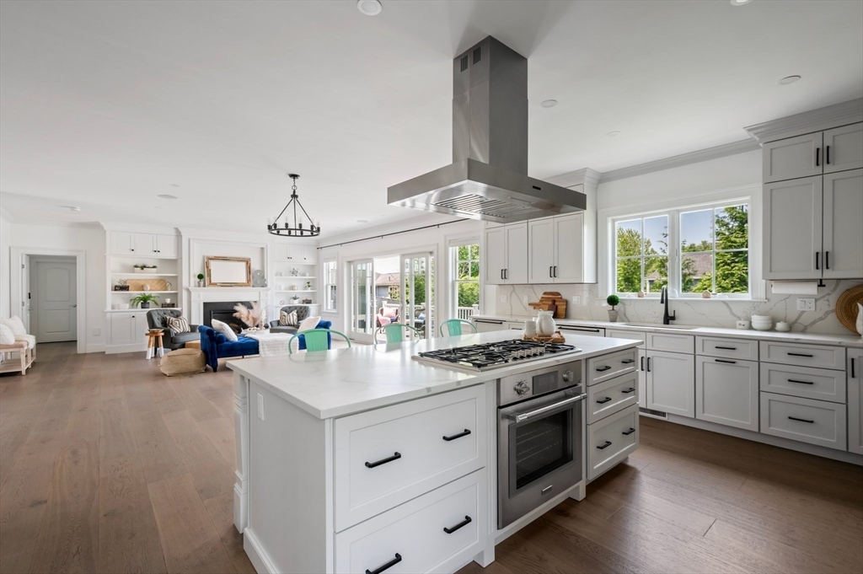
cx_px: 432
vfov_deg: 73.7
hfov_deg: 96.8
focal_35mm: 16
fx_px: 383
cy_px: 287
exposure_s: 1/10
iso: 400
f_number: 9
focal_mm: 16
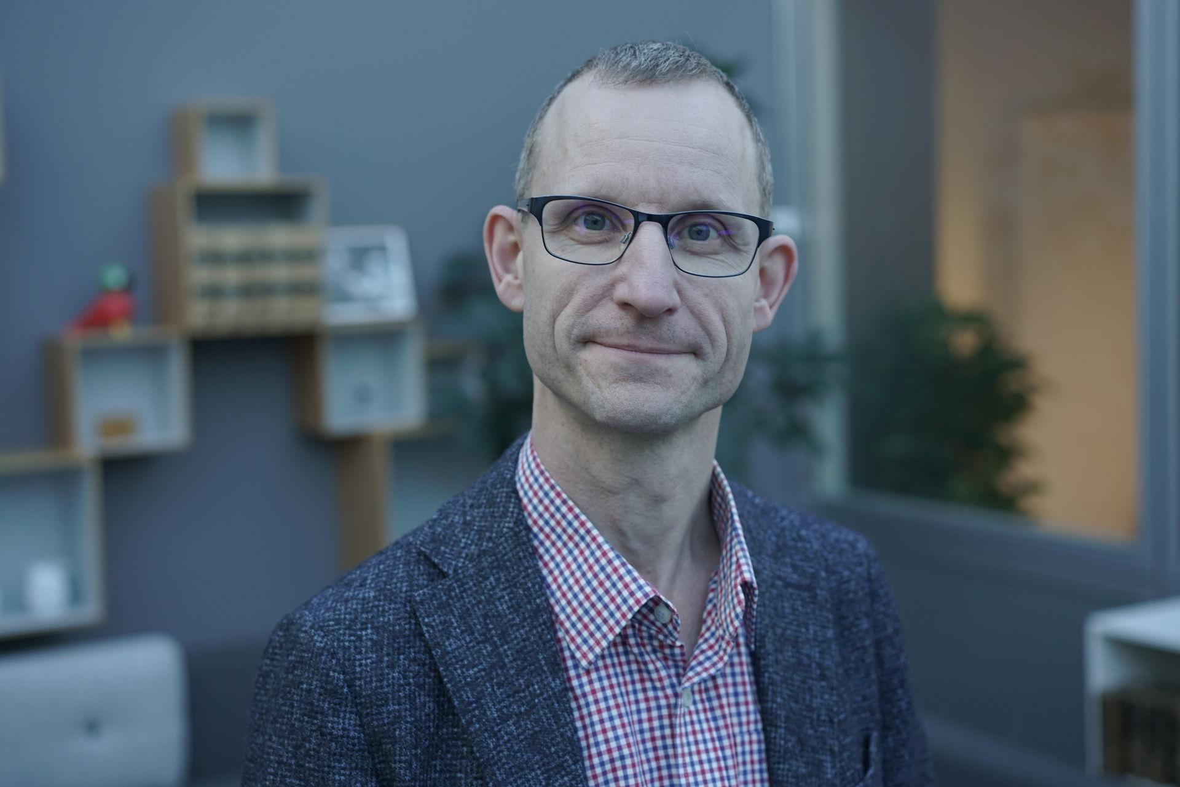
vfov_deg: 24.6
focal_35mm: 55
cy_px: 394
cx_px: 590
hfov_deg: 36.2
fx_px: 1803
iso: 400
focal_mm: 55
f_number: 3.2
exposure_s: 1/60
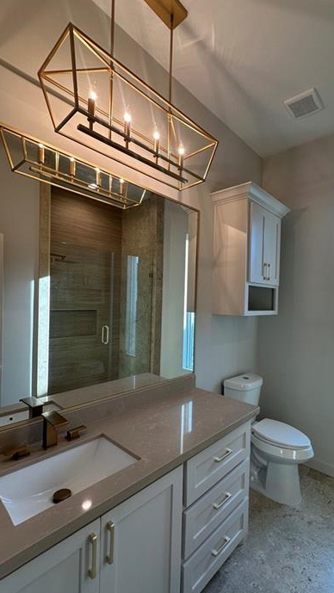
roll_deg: -0.7
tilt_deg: -0.2
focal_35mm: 17
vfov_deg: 95.8
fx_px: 267
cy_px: 310
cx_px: 197
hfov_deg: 63.5
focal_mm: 2.22
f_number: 2.2
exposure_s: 1/120
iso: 80
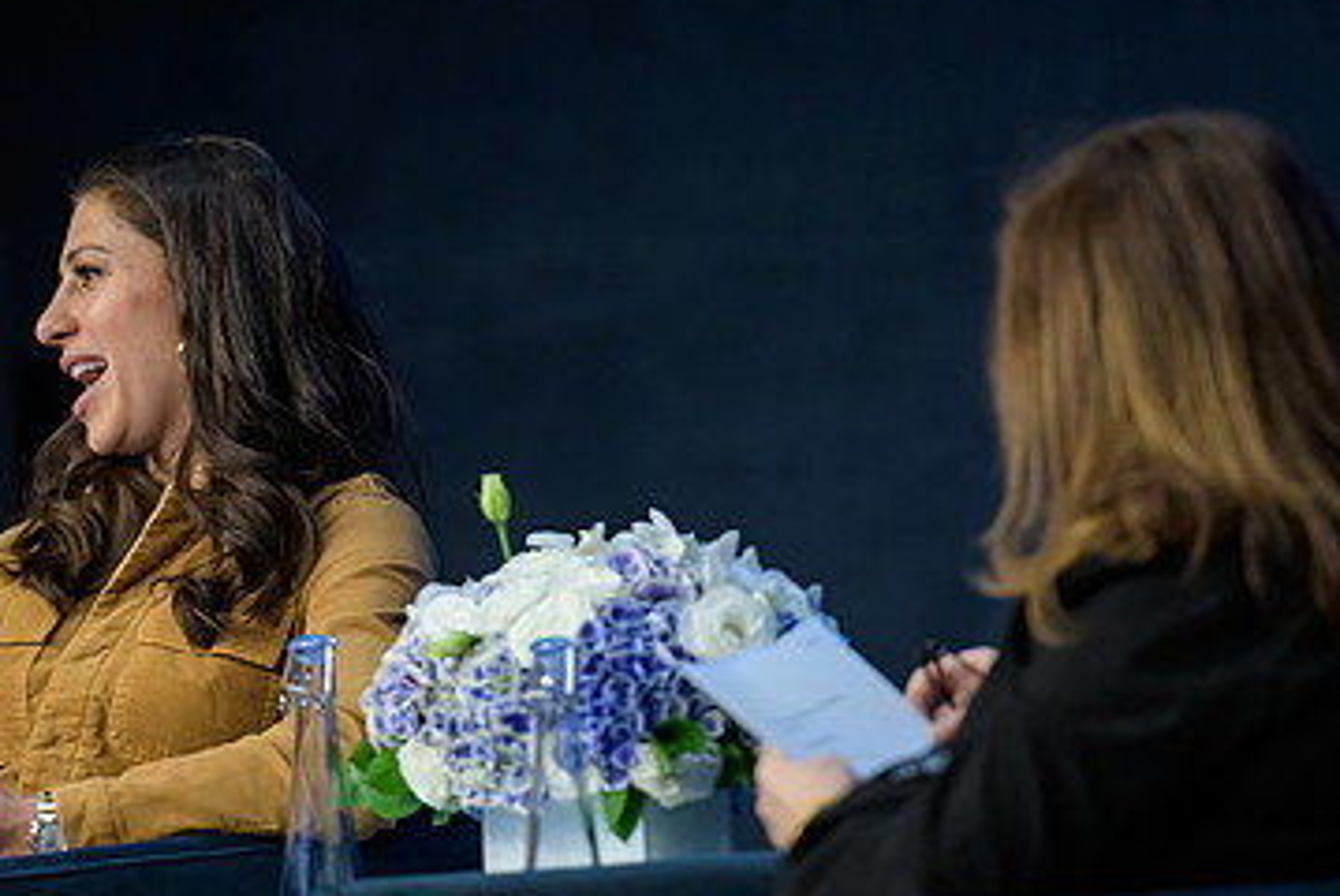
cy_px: 427
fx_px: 12032
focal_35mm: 323
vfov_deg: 4.3
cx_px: 545
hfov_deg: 6.4
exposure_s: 1/200
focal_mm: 200
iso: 1600
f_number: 3.2
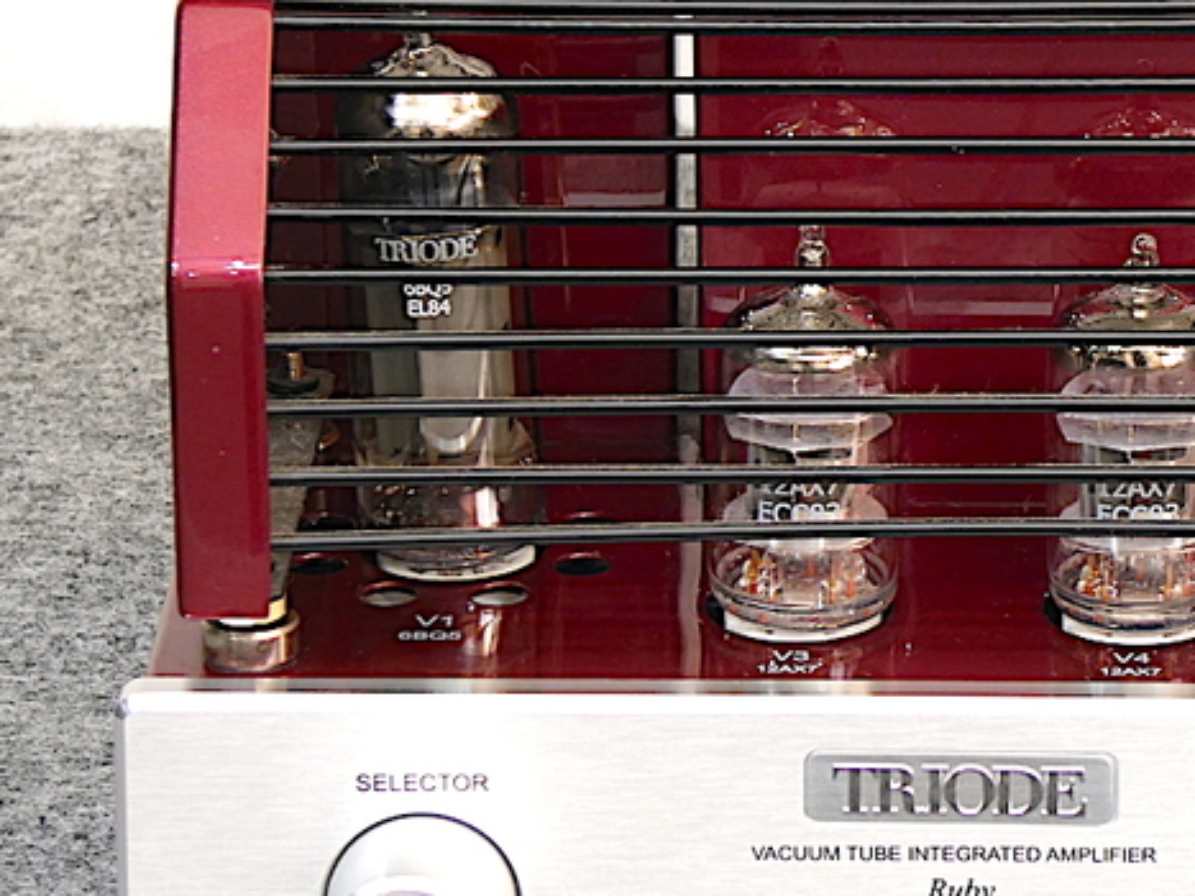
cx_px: 947
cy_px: 284
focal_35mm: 294
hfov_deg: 6.7
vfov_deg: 5.1
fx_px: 10147
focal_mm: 25.6
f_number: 5.4
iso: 100
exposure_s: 1/4
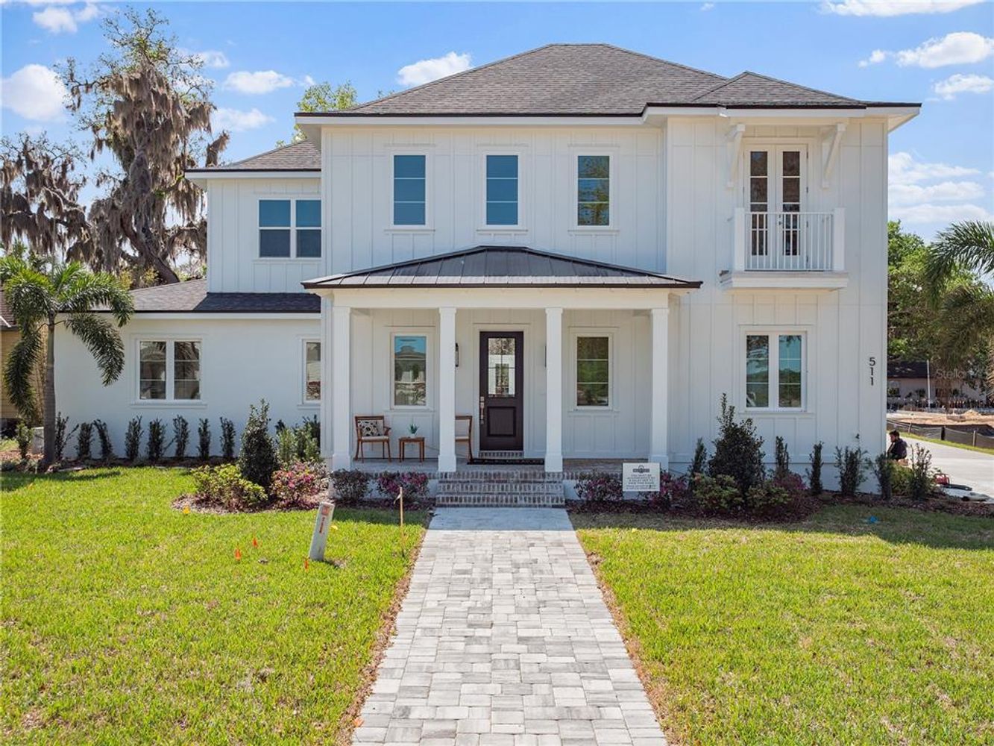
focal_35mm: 32
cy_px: 373
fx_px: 919
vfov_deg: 44.2
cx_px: 497
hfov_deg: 56.8
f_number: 5
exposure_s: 1/1250
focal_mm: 16
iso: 200
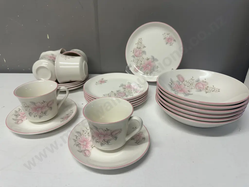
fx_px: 173
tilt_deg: -26.5
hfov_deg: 71.6
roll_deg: +0.8
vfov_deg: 56.8
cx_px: 124
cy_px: 94
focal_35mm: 24
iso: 80
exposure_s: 1/100
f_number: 1.78
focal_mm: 6.86
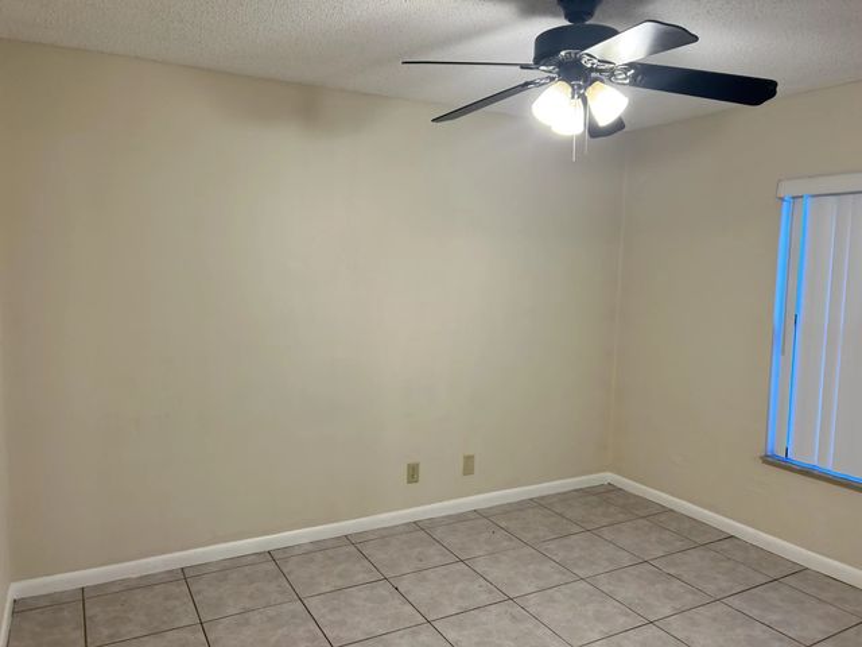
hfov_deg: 67.3
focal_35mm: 26
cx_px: 431
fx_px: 647
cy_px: 324
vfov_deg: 53.1
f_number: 1.5
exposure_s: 1/60
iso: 80
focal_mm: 5.7
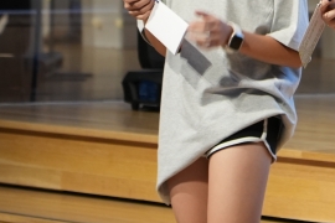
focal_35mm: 418
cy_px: -168
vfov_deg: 3.3
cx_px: 555
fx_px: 3889
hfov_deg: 4.9
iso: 1000
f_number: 4
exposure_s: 1/100
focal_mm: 94
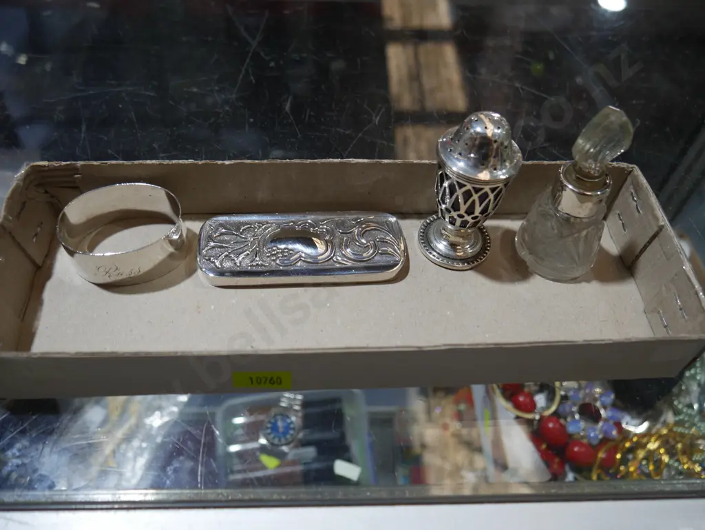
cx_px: 352
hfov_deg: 63.4
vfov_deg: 49.8
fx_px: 571
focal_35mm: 28
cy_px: 265
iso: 200
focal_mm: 14
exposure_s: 1/100
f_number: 3.5
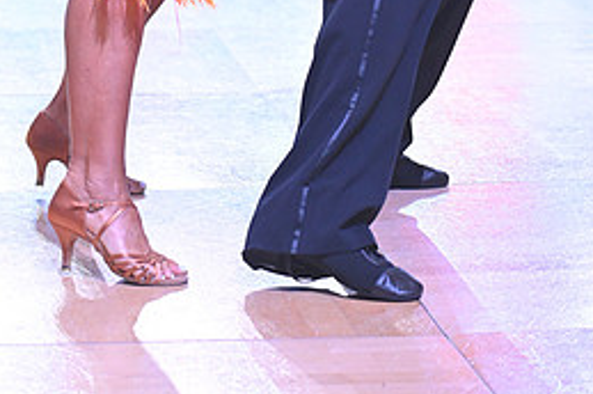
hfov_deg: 13.1
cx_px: 313
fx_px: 2583
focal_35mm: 157
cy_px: -261
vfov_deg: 8.5
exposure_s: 1/250
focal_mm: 70
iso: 2000
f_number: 4
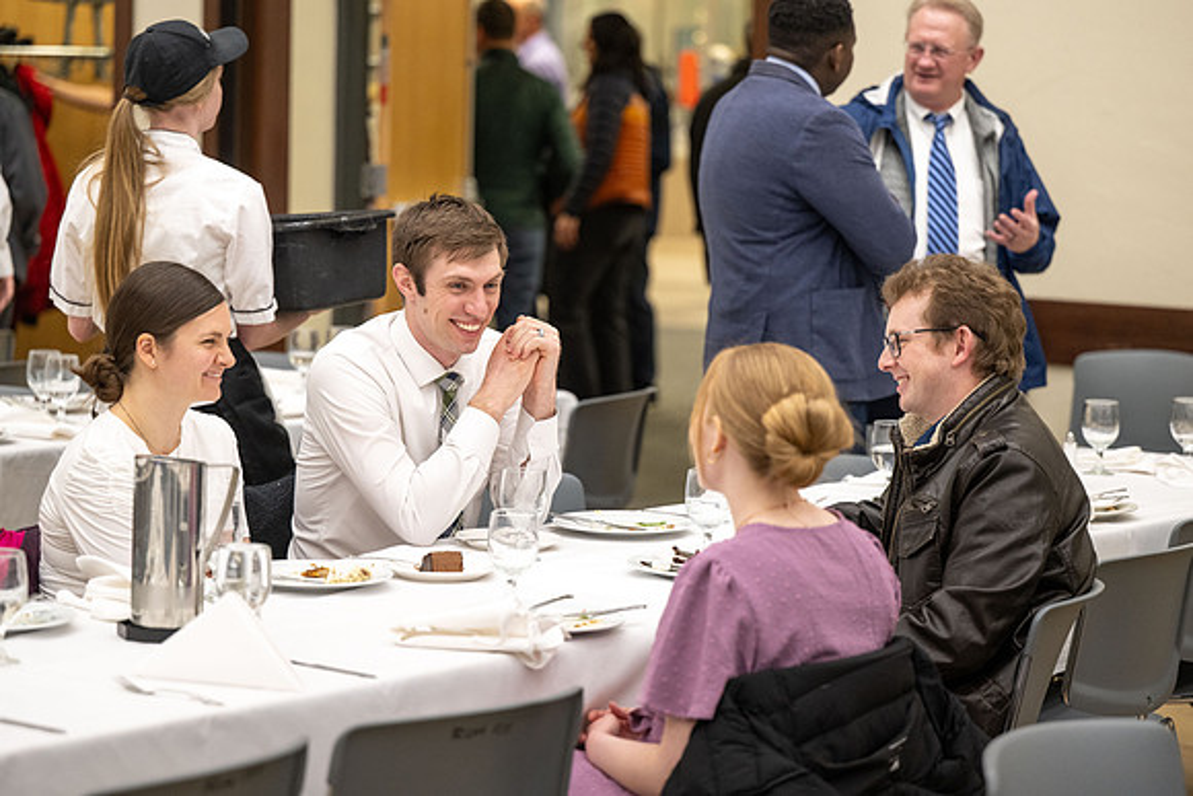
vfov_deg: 13.5
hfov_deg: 20.1
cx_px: 596
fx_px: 3362
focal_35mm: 101
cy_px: 398
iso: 1600
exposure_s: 1/320
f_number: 2.8
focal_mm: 99
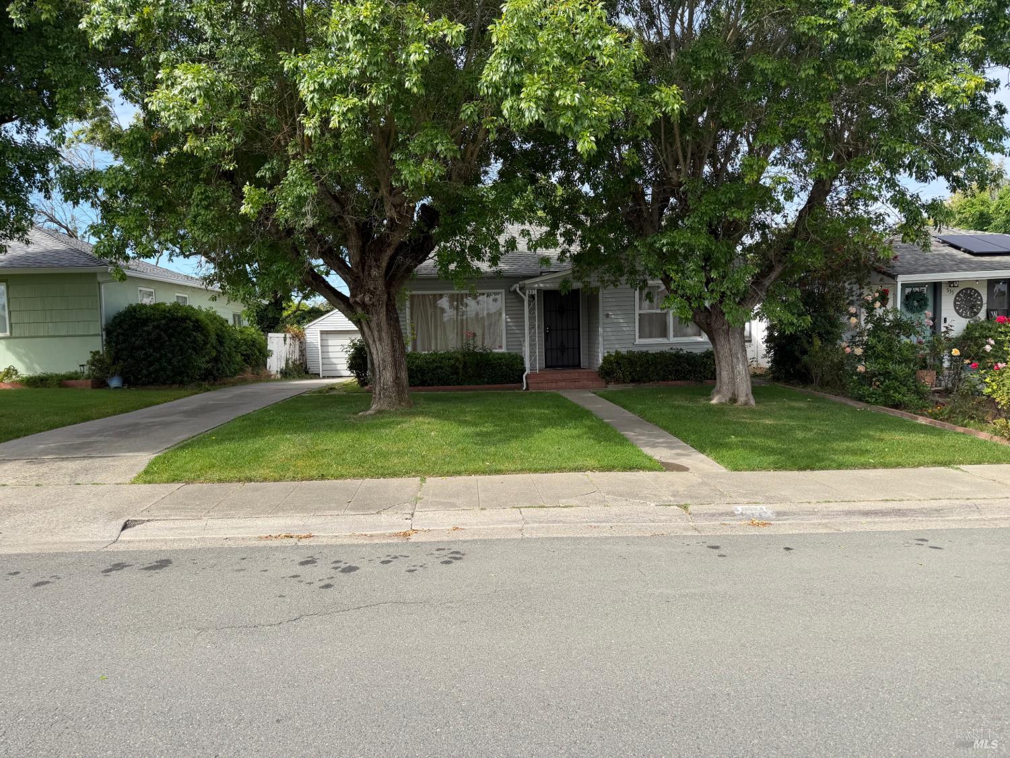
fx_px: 700
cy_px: 379
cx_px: 505
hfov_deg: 71.6
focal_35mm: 24
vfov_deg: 56.8
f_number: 1.78
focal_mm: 6.76
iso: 80
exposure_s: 1/2232
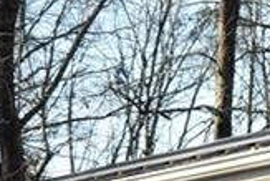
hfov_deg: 10.4
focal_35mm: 188
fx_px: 1411
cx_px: 452
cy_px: 337
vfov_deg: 7.1
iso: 400
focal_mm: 20
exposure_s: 1/160
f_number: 6.3
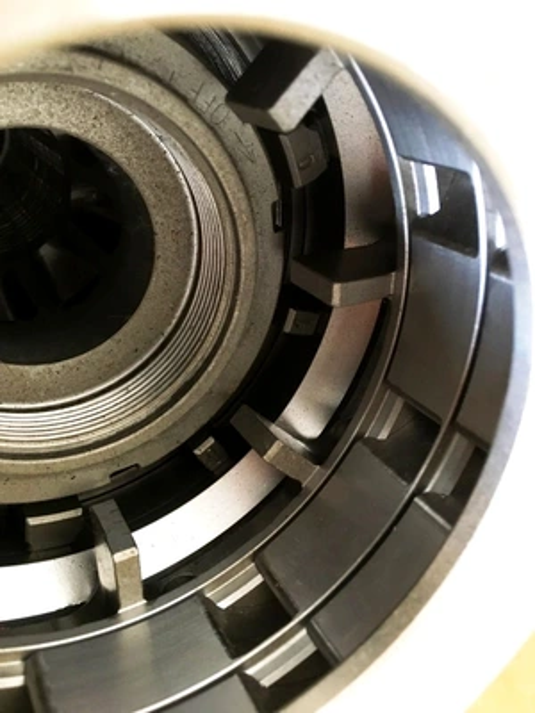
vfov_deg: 61.7
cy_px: 356
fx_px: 598
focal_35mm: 29
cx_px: 268
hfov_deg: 48.2
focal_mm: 4.15
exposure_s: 1/20
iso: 200
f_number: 2.2
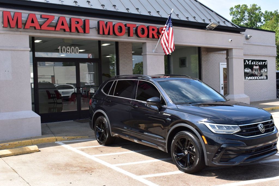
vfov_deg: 34.2
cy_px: 93
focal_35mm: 39
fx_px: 302
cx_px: 140
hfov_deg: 49.6
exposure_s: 1/320
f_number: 10
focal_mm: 26
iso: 400
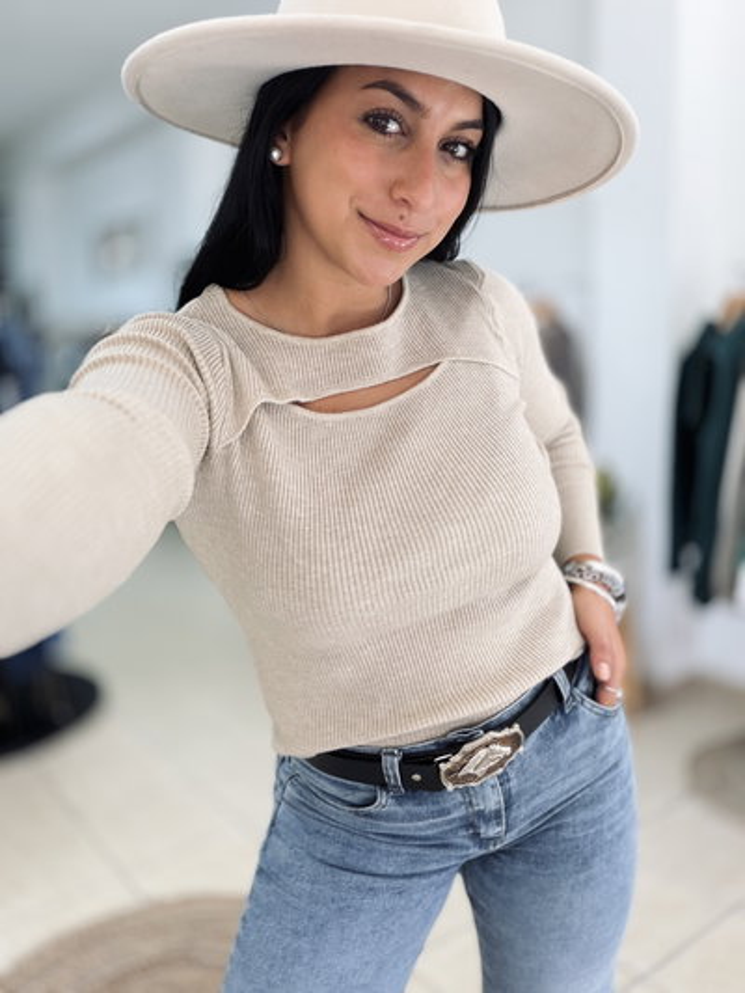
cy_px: 496
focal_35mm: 30
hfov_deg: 46.8
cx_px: 372
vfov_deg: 60.0
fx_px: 861
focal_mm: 2.71
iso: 80
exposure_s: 1/115
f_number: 1.9
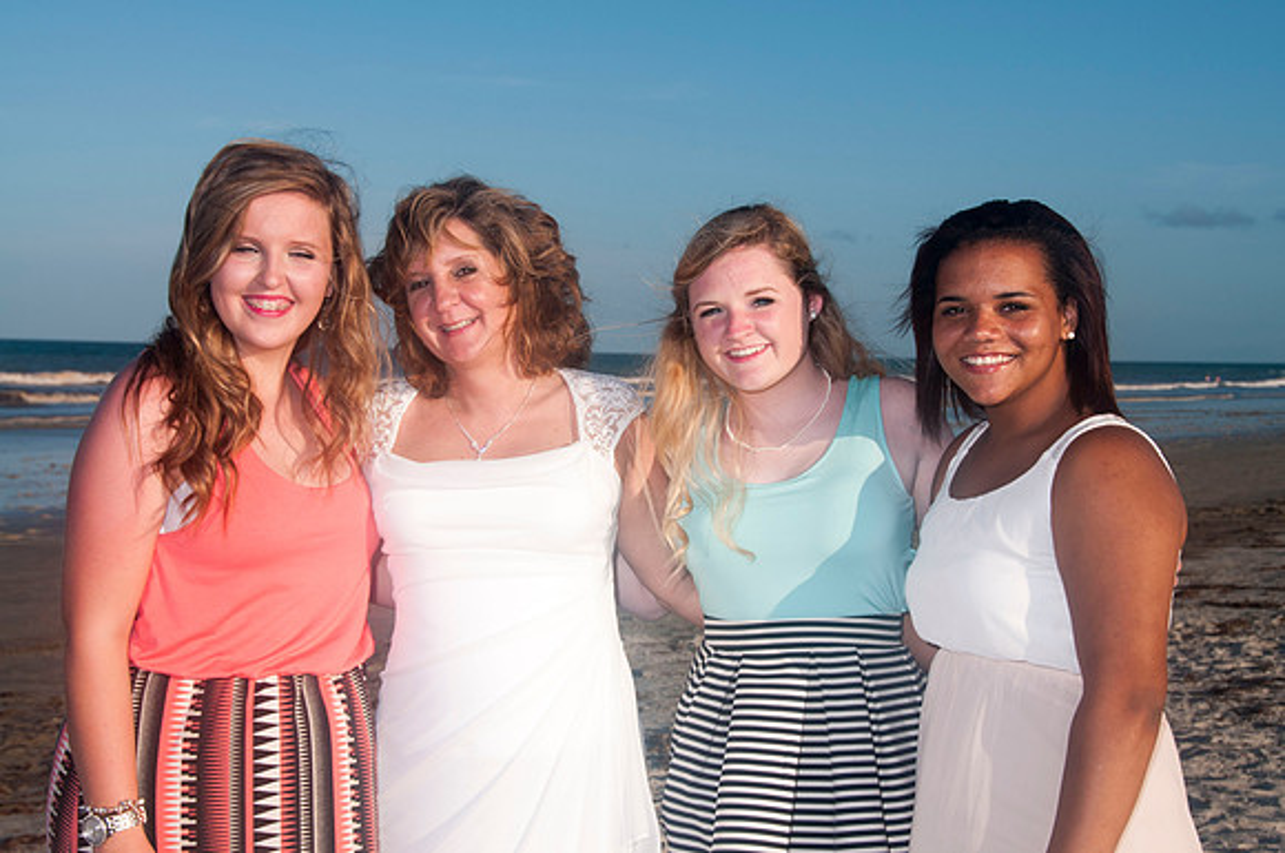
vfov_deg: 20.6
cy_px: 426
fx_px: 2353
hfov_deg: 30.6
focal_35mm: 66
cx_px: 642
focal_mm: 44
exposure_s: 1/250
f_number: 11
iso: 100
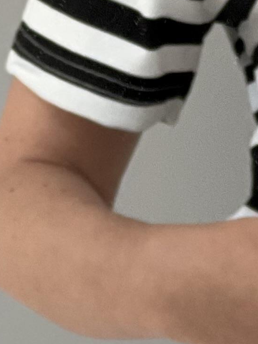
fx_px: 4232
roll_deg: +0.3
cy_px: 31
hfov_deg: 3.5
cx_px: 505
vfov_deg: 4.6
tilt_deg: -28.8
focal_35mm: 426
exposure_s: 1/33
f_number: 2.8
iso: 250
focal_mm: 9
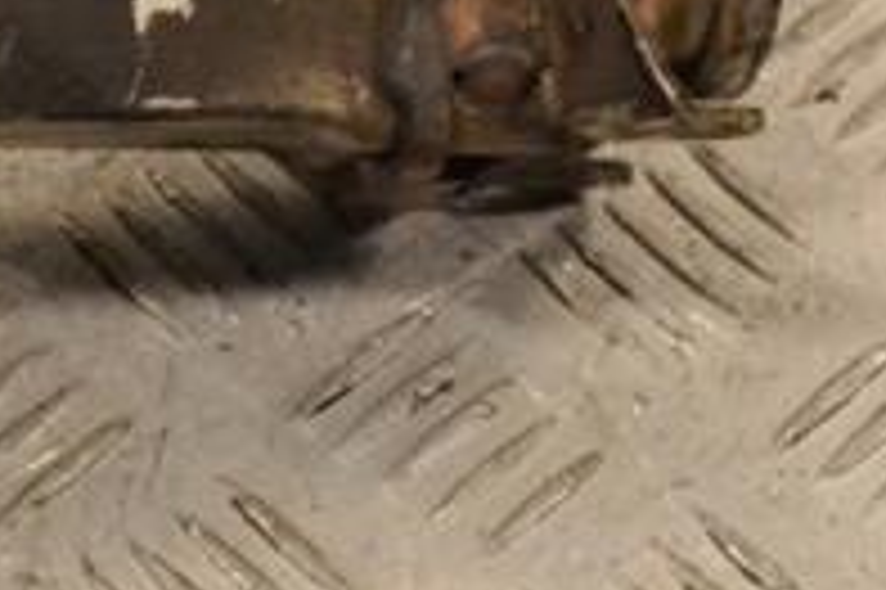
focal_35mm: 201
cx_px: -427
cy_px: 356
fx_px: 4943
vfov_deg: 6.8
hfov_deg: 9.9
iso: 3200
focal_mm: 44
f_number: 10
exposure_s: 1/400
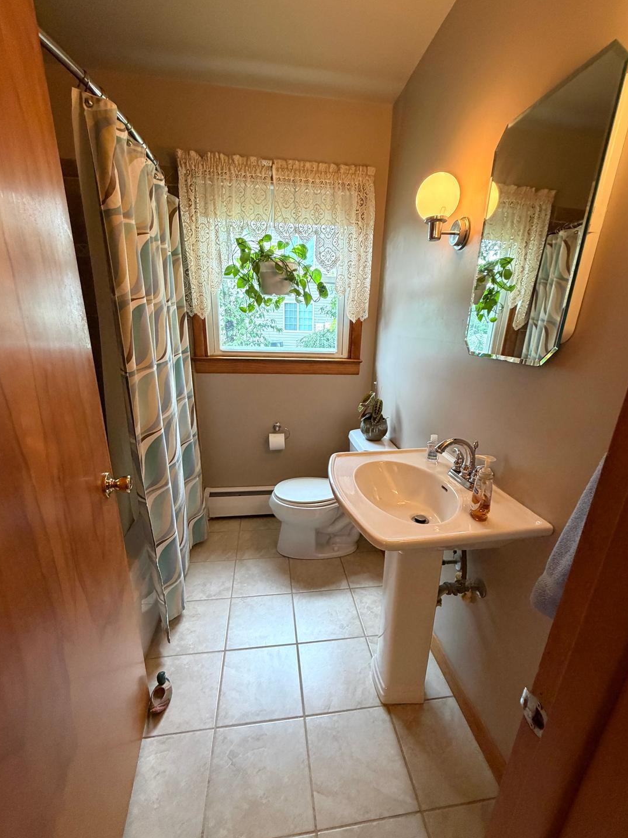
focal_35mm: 15
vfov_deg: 98.0
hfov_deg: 81.7
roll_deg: -1.7
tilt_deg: -18.5
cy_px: 447
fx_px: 363
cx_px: 322
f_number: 2.2
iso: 320
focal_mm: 2.22
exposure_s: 1/60
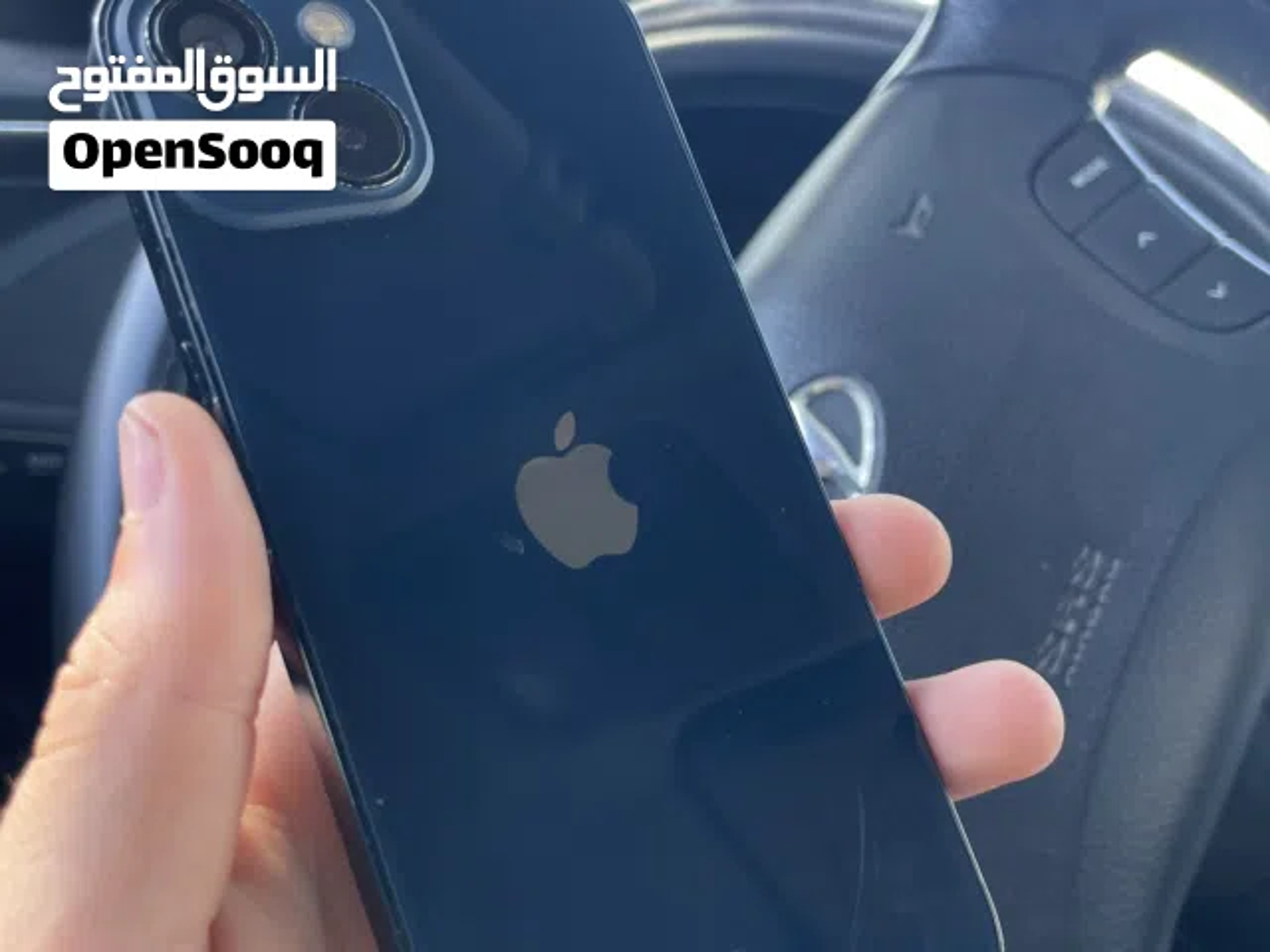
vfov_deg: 53.1
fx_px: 954
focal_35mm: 26
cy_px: 476
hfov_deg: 67.3
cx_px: 635
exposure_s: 1/121
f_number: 1.6
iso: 100
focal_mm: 4.2
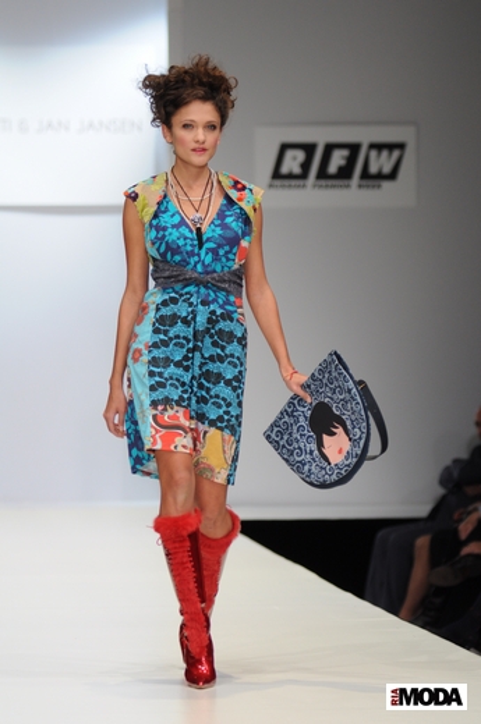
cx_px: 240
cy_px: 362
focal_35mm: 168
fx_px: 3378
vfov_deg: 12.2
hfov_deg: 8.1
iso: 640
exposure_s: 1/250
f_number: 3.2
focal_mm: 112
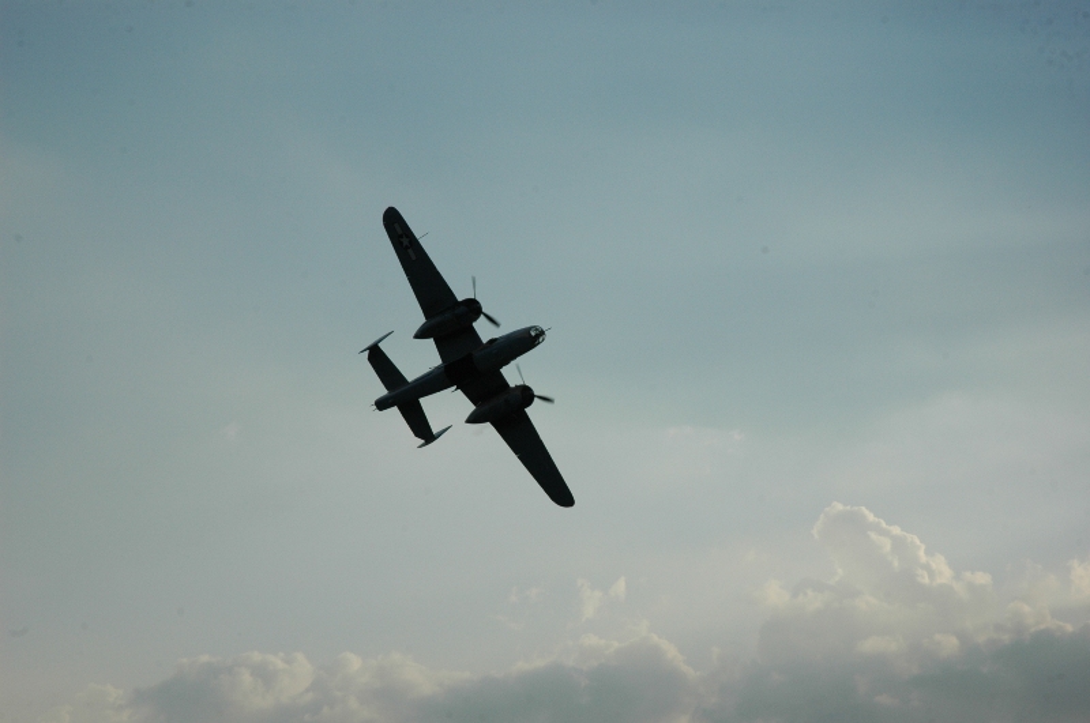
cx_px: 545
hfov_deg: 19.5
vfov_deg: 13.0
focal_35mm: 105
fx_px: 3175
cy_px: 362
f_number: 13
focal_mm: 70
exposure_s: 1/640
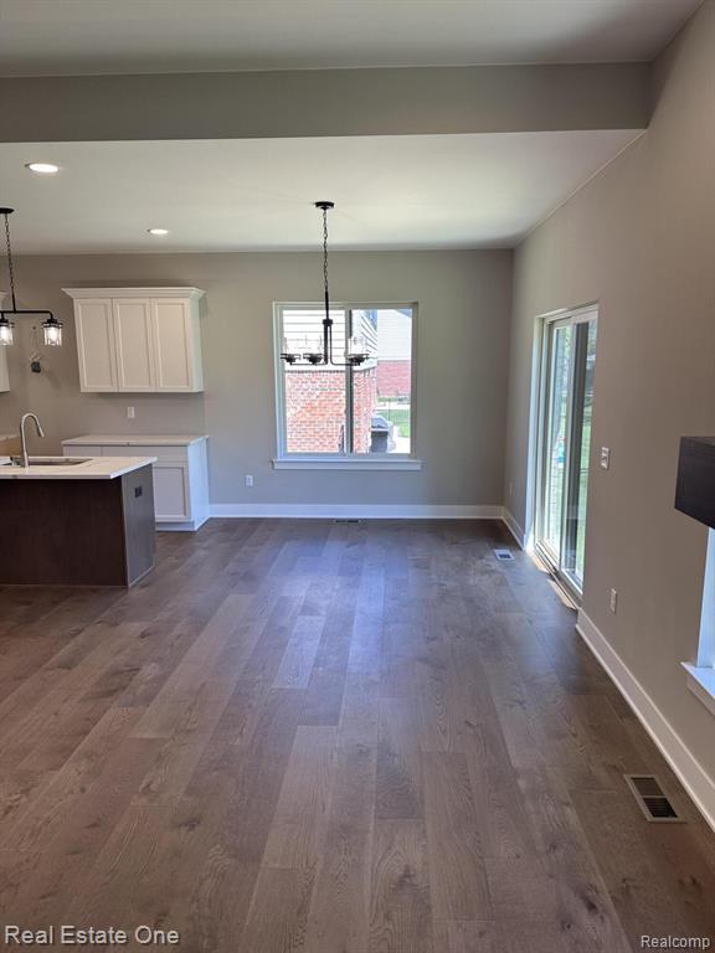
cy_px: 476
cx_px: 358
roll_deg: -1.6
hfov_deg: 56.8
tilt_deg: -9.7
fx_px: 661
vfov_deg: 71.6
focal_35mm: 24
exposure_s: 1/158
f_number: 1.78
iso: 80
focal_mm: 6.86
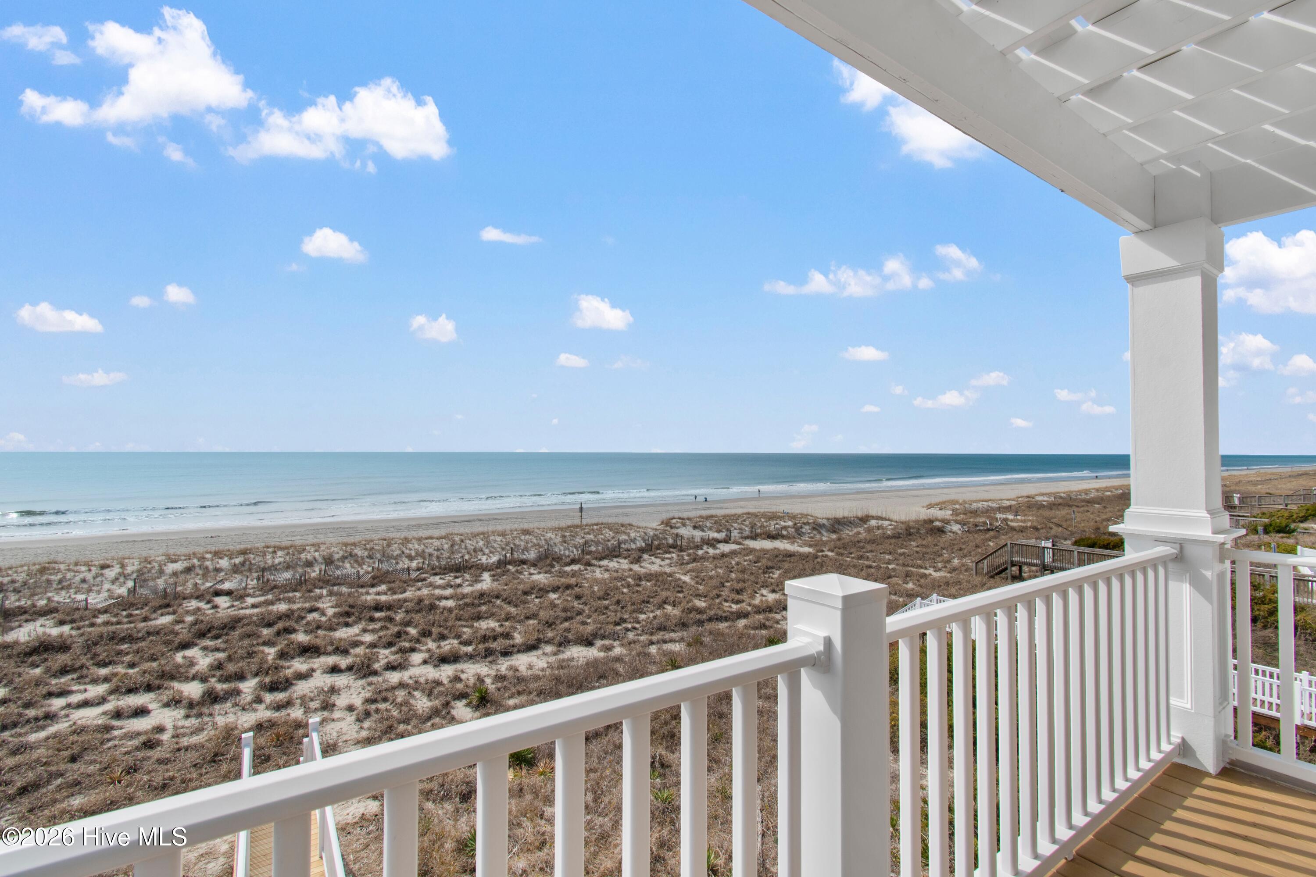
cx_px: 658
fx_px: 548
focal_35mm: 15
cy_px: 438
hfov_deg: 100.4
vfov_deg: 77.3
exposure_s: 1/400
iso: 100
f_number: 10
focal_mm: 10
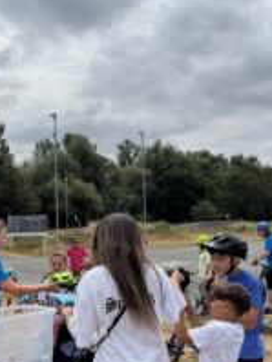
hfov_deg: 30.4
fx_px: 481
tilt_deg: +5.9
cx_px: 36
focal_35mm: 46
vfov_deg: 41.2
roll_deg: +0.4
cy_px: 194
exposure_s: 1/12346
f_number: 1.78
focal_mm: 6.76
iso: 80
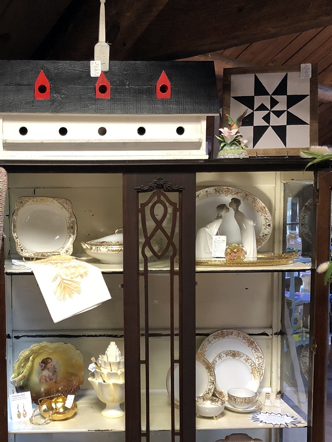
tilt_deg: -4.9
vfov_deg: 40.3
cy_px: 263
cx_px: 81
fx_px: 601
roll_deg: +0.2
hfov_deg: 30.4
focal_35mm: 47
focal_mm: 3.99
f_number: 1.8
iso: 64
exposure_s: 1/15
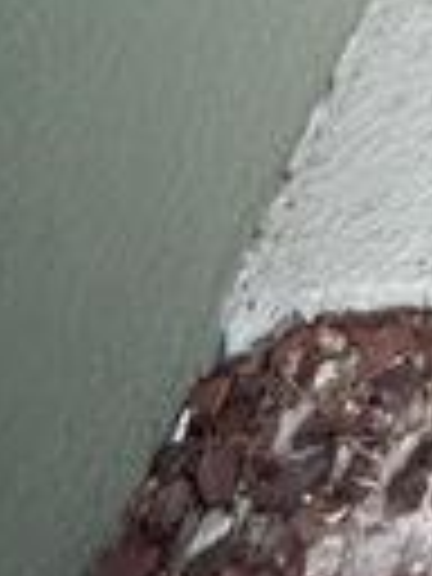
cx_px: 1098
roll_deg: -3.4
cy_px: -1062
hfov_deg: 12.7
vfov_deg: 12.3
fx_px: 1398
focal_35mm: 84
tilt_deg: -7.8
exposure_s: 1/120
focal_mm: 2.22
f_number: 2.2
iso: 160
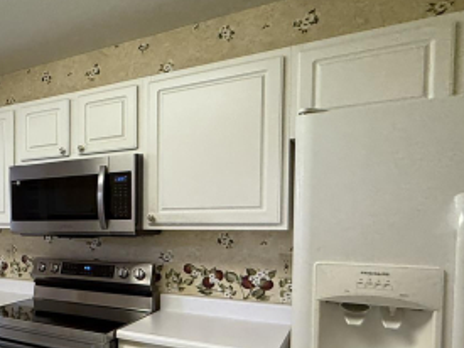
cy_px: 240
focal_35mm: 34
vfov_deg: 41.1
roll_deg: -0.5
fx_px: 456
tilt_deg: -3.1
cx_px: -21
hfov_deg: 44.1
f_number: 2.2
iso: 200
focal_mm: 2.22
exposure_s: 1/60
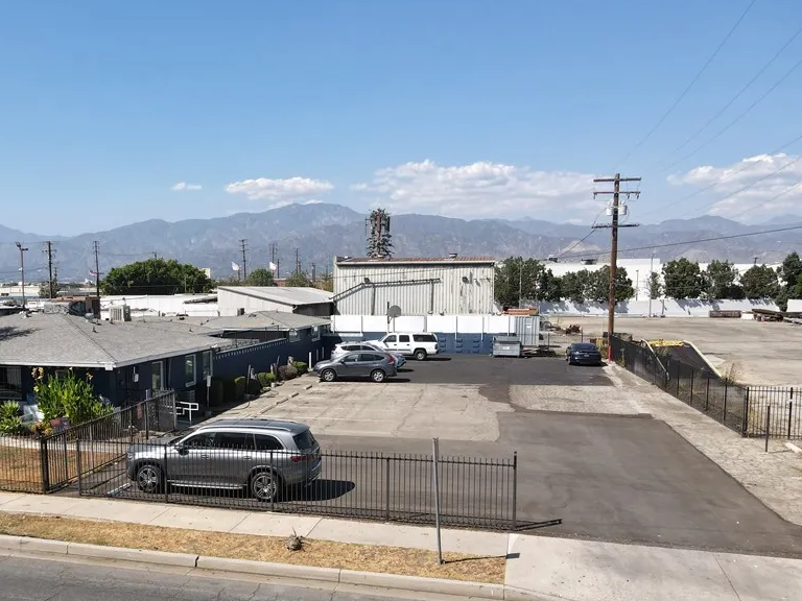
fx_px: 741
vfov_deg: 43.9
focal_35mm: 32
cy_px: 370
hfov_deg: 55.7
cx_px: 273
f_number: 2.8
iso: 100
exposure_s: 1/640
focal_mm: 4.5
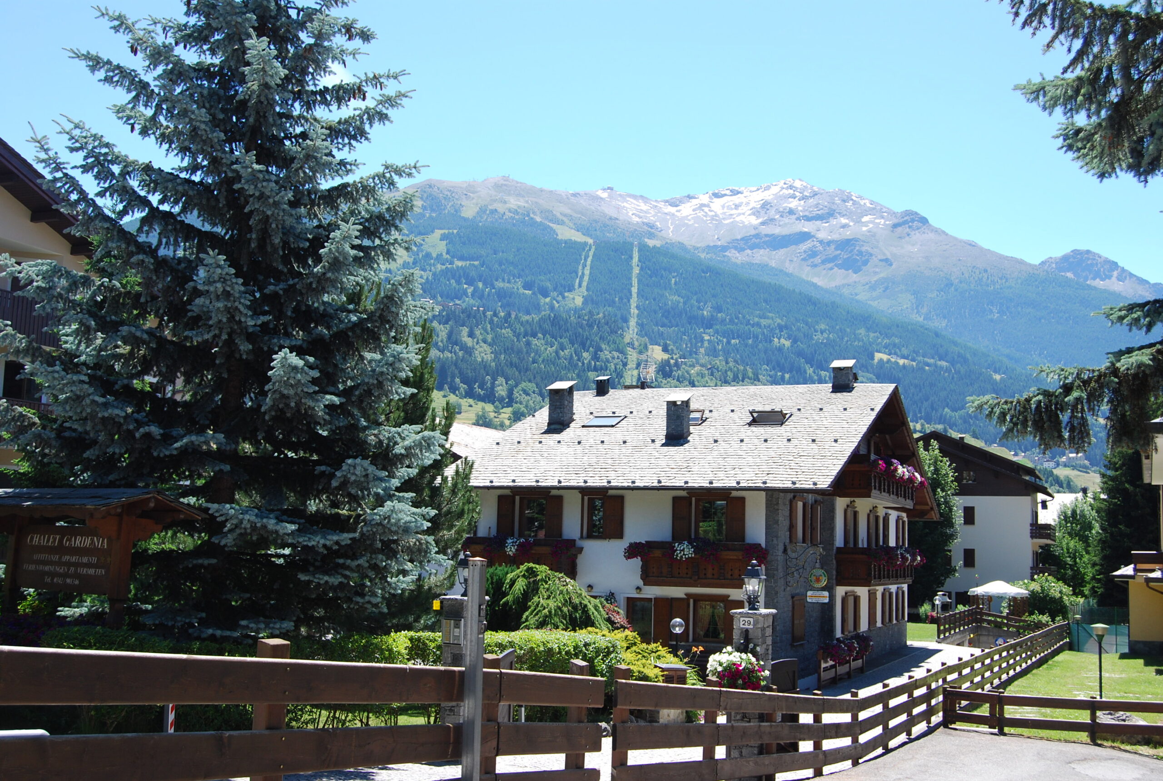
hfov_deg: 49.5
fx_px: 1262
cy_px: 390
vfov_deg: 34.4
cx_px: 582
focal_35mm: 39
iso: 200
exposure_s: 1/250
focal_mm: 26
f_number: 8
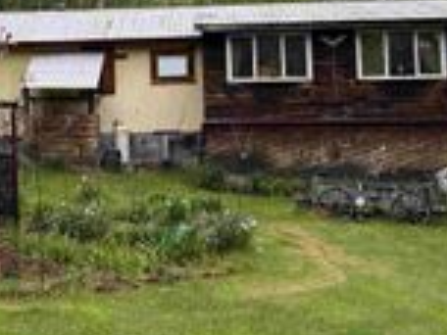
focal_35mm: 79
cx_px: 94
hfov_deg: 24.4
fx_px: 1020
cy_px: 34
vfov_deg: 18.4
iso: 80
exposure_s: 1/632
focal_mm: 6.76
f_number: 1.78
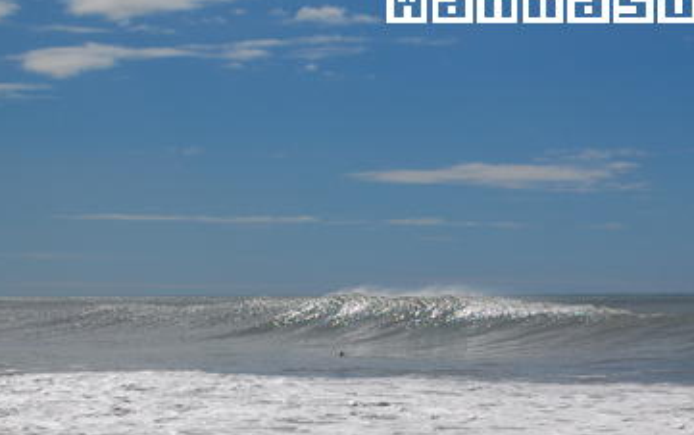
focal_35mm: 128
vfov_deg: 10.2
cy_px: 324
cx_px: 457
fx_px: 2418
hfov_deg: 16.3
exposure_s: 1/2500
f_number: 8
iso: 200
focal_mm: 55
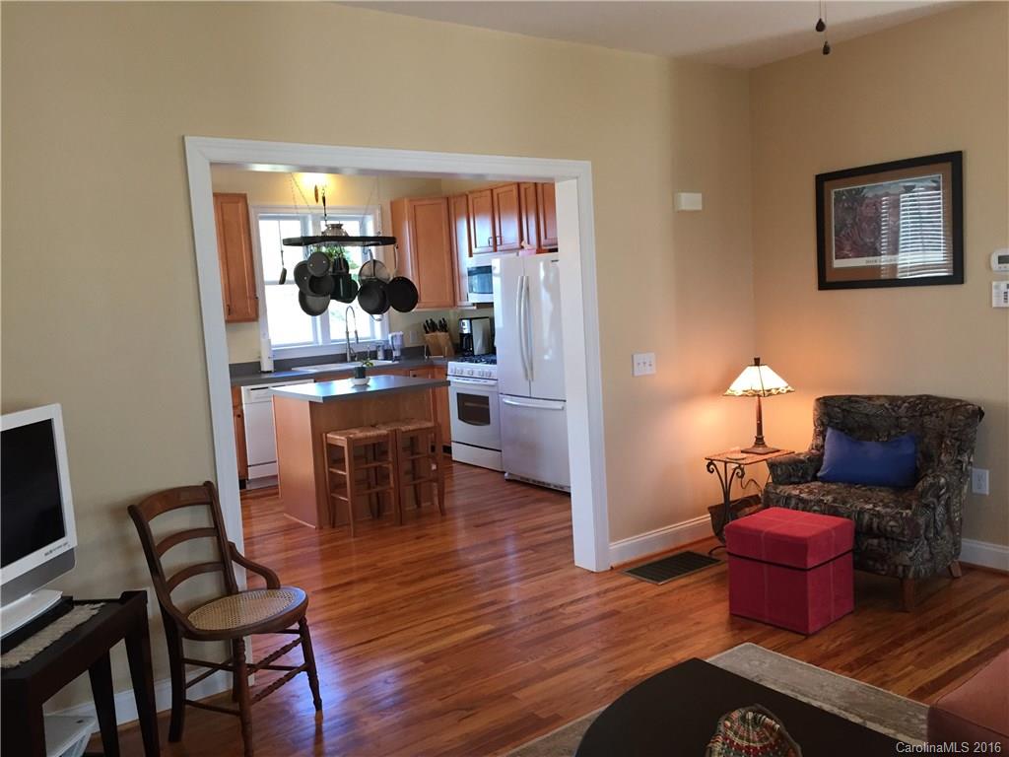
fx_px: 845
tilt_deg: -5.9
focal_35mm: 29
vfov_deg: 48.2
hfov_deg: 61.7
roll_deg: +2.5
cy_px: 378
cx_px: 504
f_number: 2.2
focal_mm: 4.15
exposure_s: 1/30
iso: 50
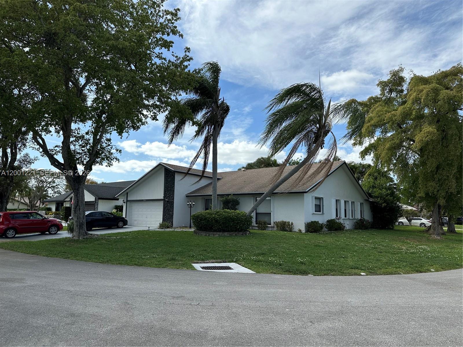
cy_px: 174
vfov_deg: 56.8
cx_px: 232
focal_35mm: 24
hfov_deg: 71.6
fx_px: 321
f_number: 1.78
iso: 80
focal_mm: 6.86
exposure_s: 1/4348
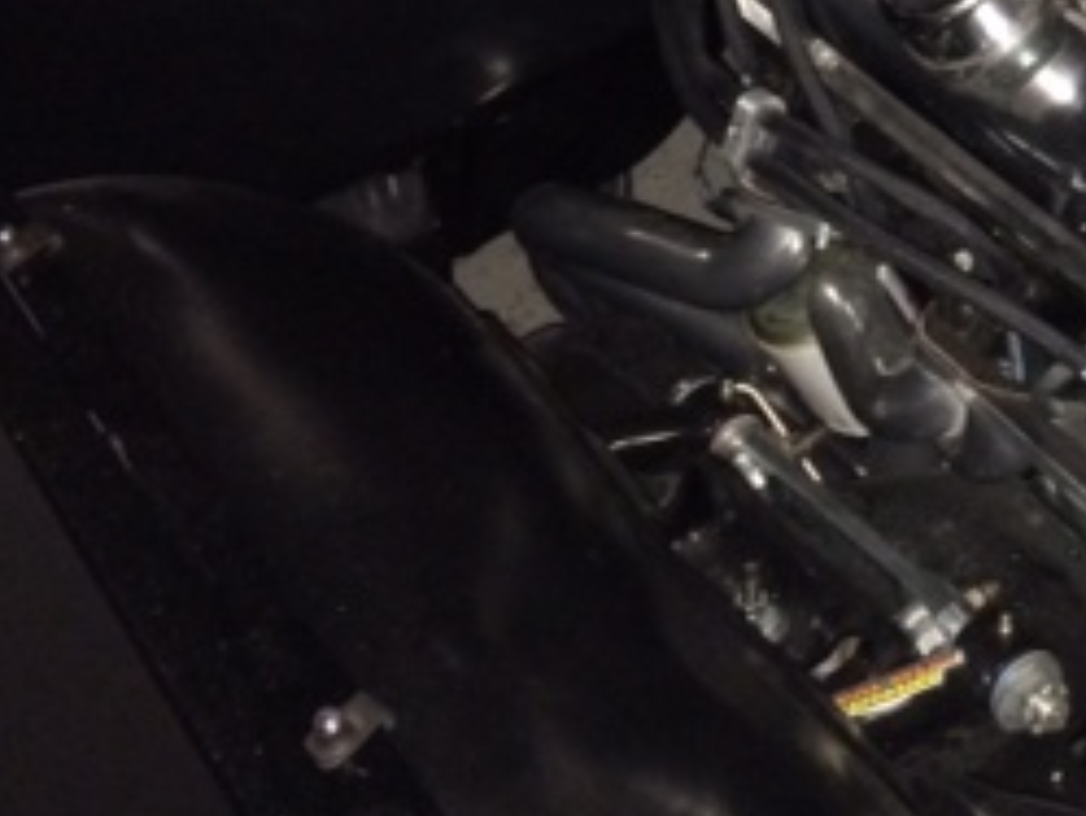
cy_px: -13
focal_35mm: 77
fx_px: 2417
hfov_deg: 22.8
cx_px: 1383
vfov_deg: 18.6
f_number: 2.2
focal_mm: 4.12
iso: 400
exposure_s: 1/16
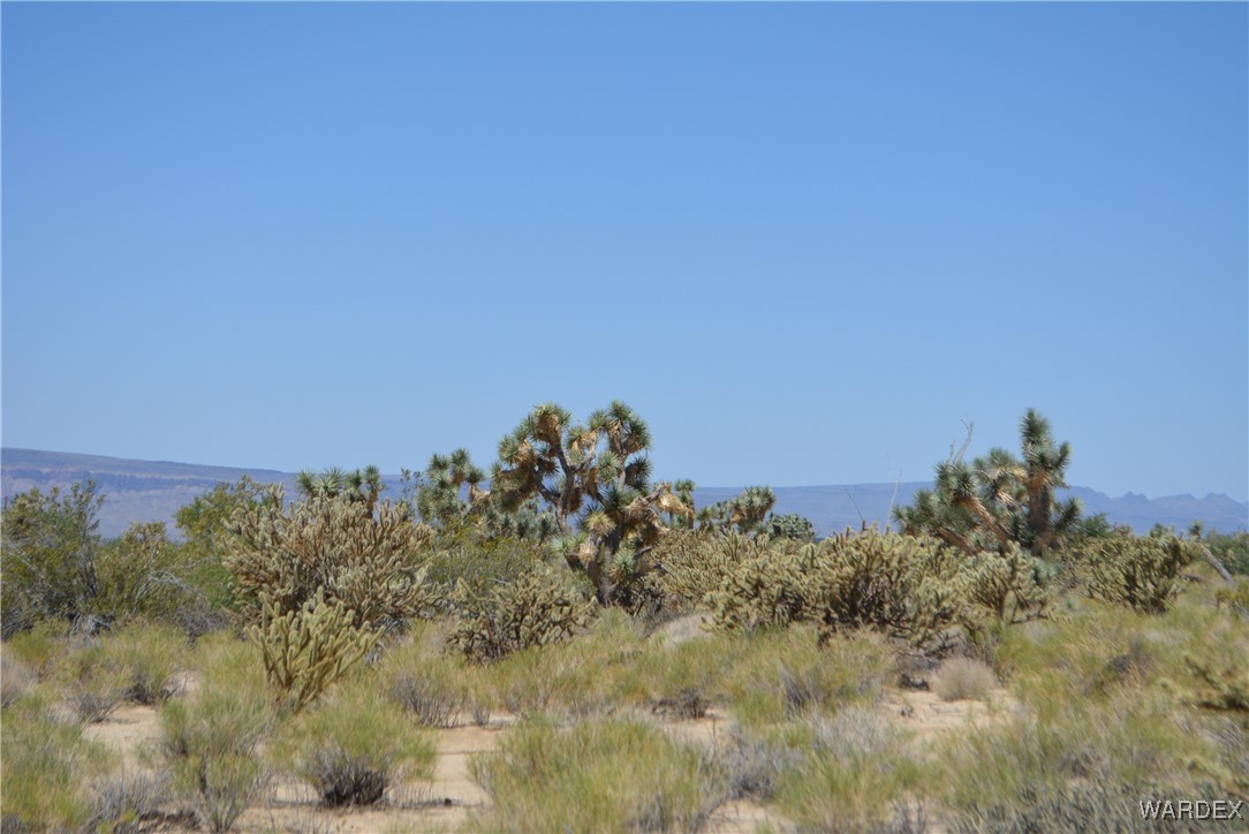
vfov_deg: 16.6
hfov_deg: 24.6
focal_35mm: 82
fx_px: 2864
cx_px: 624
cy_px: 417
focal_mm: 55
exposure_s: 1/2000
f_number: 7.1
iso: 400
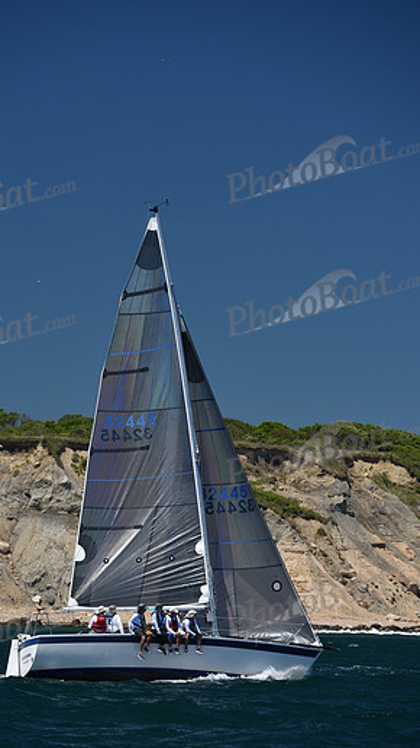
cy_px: 396
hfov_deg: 5.6
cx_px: 151
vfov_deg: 9.9
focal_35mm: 218
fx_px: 4319
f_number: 5.6
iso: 250
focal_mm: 185
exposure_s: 1/800
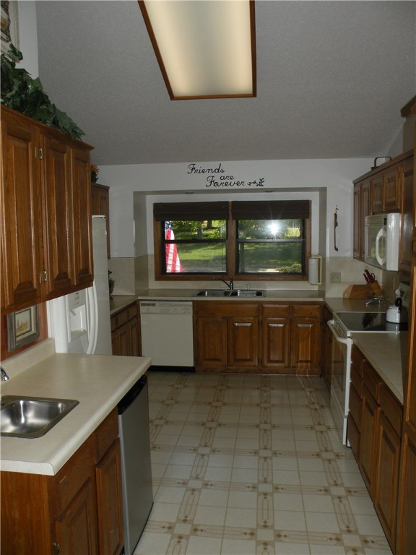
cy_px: 278
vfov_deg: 65.3
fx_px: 433
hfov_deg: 51.4
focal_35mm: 27
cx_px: 208
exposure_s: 1/250
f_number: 3.5
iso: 64
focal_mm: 4.7
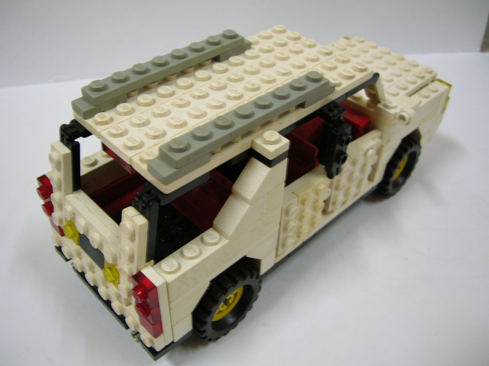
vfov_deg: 40.6
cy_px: 183
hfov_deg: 52.7
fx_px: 494
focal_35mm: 35
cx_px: 244
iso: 100
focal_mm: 5.8
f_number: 2.9
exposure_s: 1/4.6
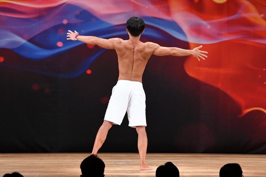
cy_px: 88
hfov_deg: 8.6
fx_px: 1772
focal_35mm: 240
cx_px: 133
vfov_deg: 5.7
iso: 3200
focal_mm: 160
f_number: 5.6
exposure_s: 1/400
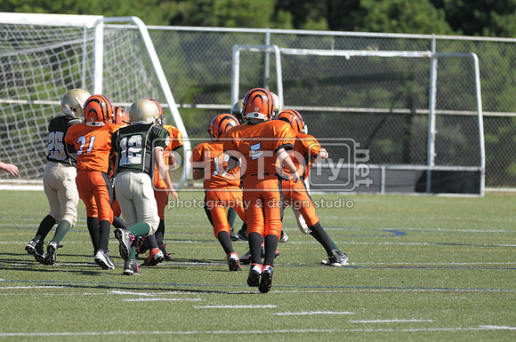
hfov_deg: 6.3
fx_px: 4723
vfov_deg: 4.2
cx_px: 258
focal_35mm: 330
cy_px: 171
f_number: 4
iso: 640
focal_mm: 220
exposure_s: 1/3200
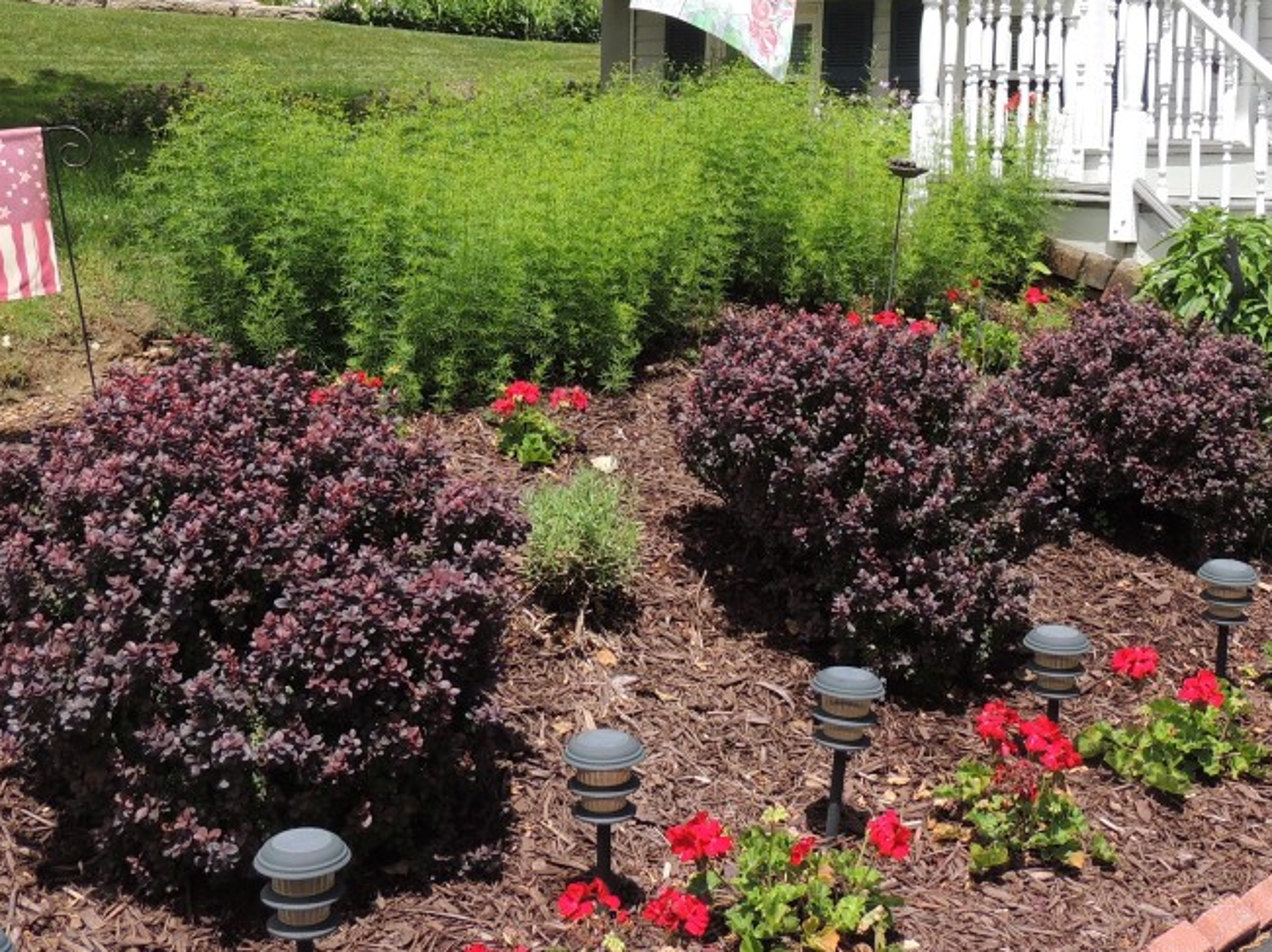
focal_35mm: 52
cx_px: 714
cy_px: 262
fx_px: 1910
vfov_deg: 27.7
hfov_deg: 36.8
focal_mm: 5.8
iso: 100
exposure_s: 1/800
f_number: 3.2
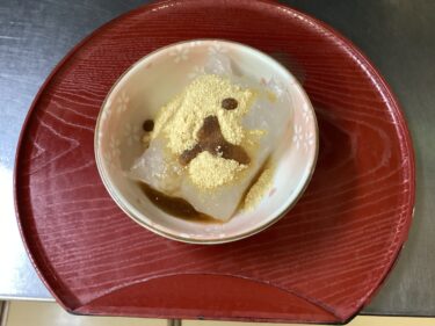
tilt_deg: -69.6
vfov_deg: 45.4
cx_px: 218
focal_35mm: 31
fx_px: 389
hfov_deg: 58.4
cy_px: 163
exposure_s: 1/60
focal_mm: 3.3
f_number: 2.4
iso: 320
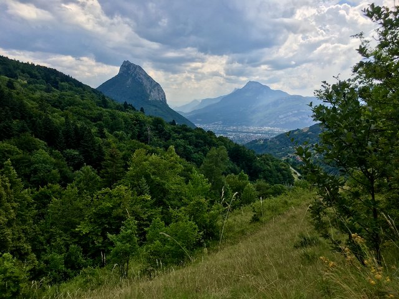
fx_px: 334
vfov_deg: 48.2
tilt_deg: -5.2
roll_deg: +0.1
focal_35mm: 29
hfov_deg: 61.7
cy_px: 150
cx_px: 200
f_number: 2.2
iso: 25
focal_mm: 4.15
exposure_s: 1/1350
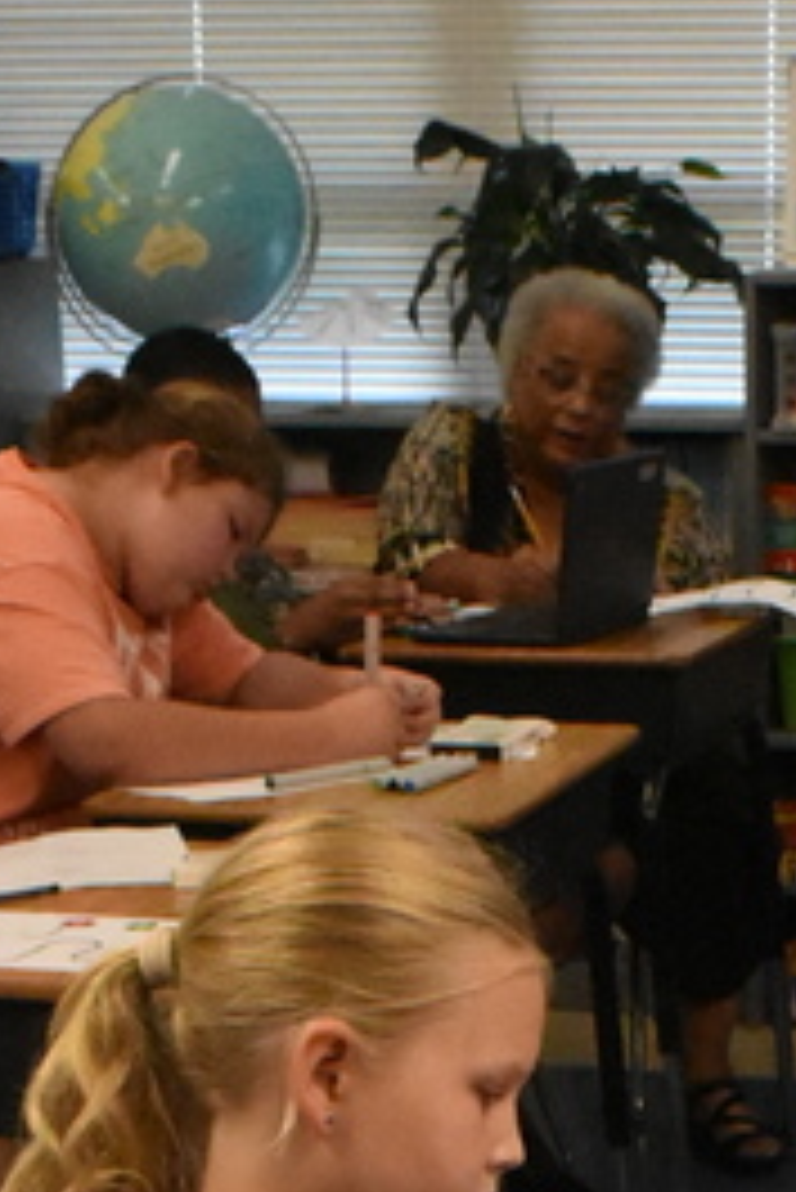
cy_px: 1588
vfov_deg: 16.6
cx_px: 681
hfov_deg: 11.8
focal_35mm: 116
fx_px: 3842
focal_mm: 20
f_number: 8
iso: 6400
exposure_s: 1/250
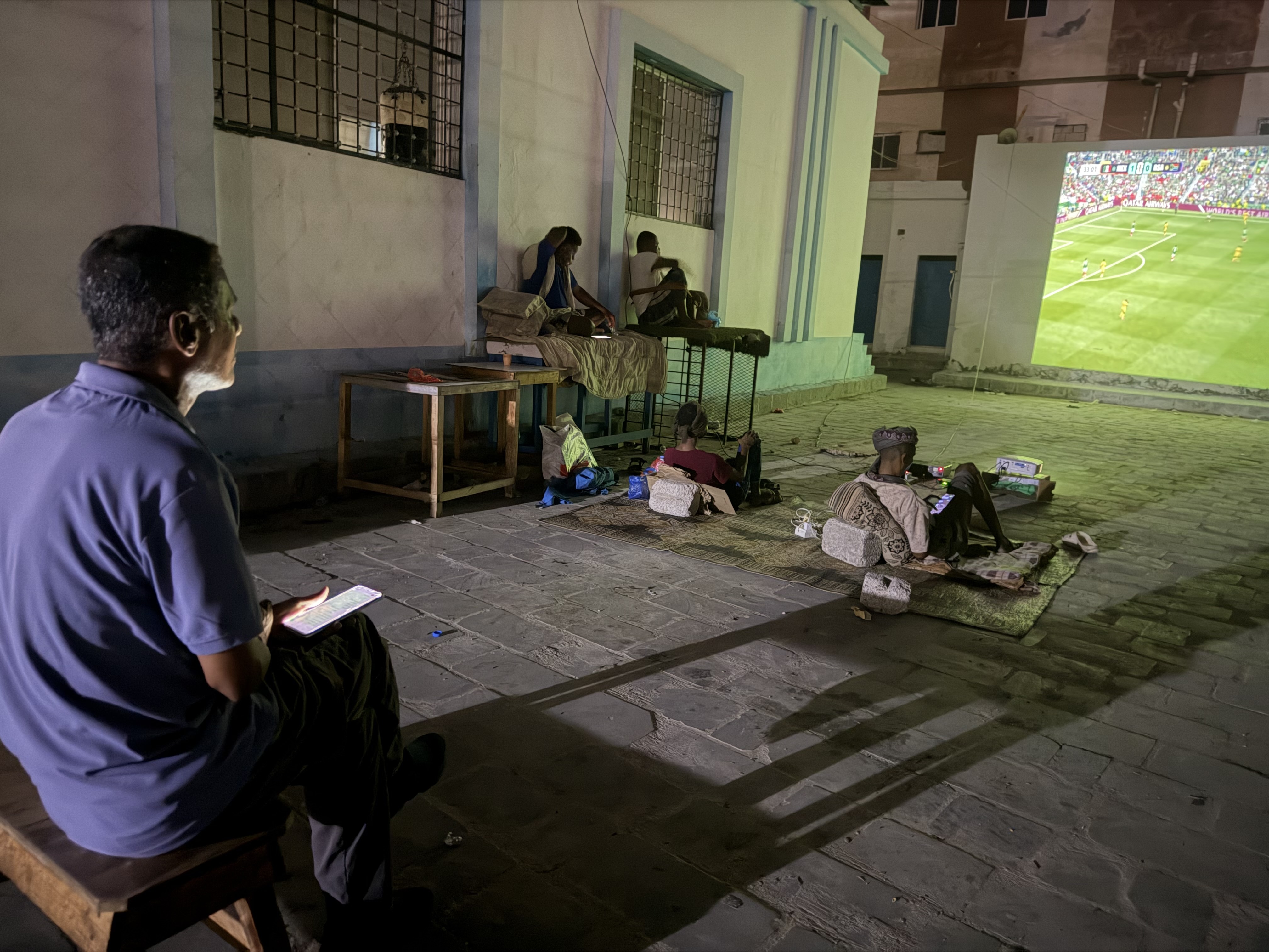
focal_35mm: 24
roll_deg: -2.6
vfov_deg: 56.8
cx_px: 634
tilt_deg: -10.9
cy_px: 476
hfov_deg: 71.6
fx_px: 880
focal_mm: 6.76
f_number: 1.78
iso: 4000
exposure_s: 1/5
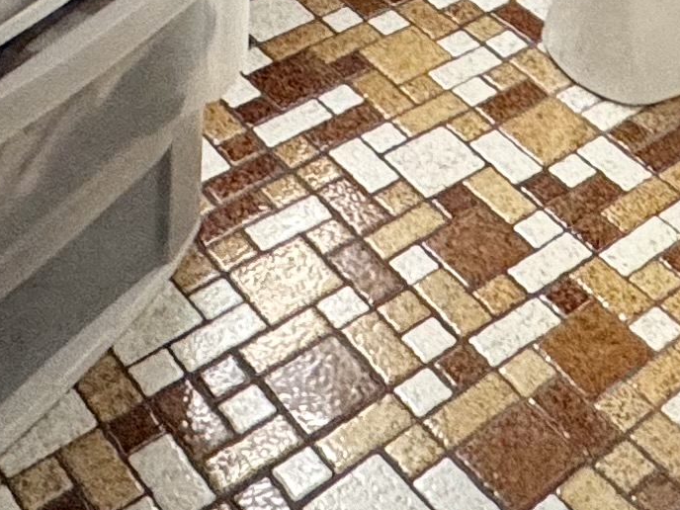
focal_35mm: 82
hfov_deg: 23.4
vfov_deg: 12.2
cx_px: 574
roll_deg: -0.9
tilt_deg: -3.1
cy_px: -875
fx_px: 1611
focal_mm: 2.22
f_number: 2.2
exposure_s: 1/99
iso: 125
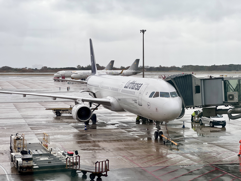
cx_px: 120
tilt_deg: -1.8
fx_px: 536
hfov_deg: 25.3
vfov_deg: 19.1
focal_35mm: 77
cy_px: 90
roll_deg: +0.0
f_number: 2.8
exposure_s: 1/232
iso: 32
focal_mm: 9
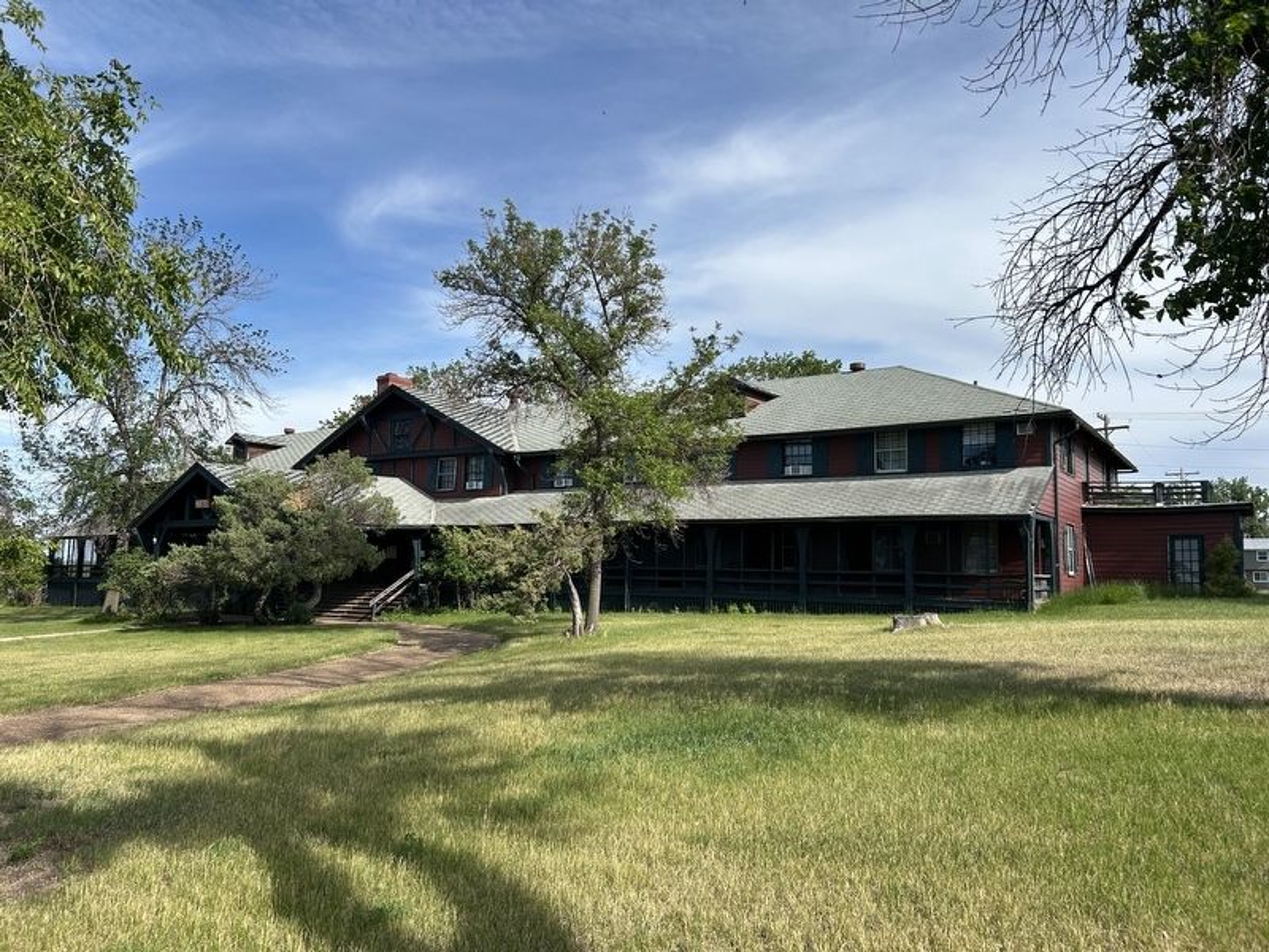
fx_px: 953
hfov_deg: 67.3
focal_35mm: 26
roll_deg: -1.0
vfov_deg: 53.1
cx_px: 634
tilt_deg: +6.5
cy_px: 476
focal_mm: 5.7
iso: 50
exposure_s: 1/2045
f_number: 1.5
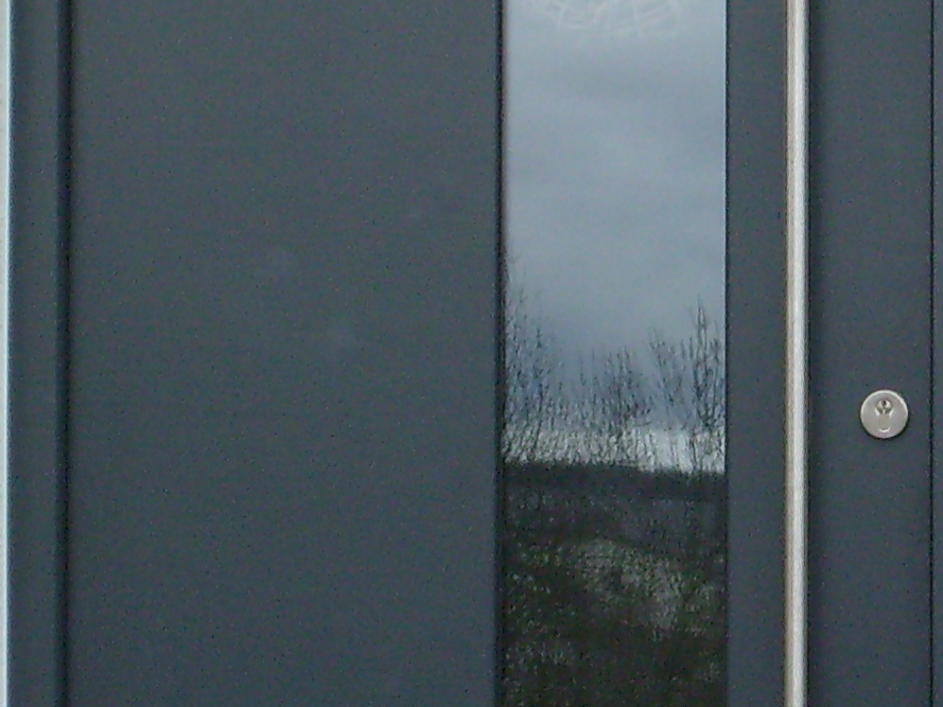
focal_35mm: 280
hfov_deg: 7.0
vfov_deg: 5.3
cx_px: 997
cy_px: 459
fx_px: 7629
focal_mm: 13.7
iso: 80
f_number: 4.2
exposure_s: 1/250
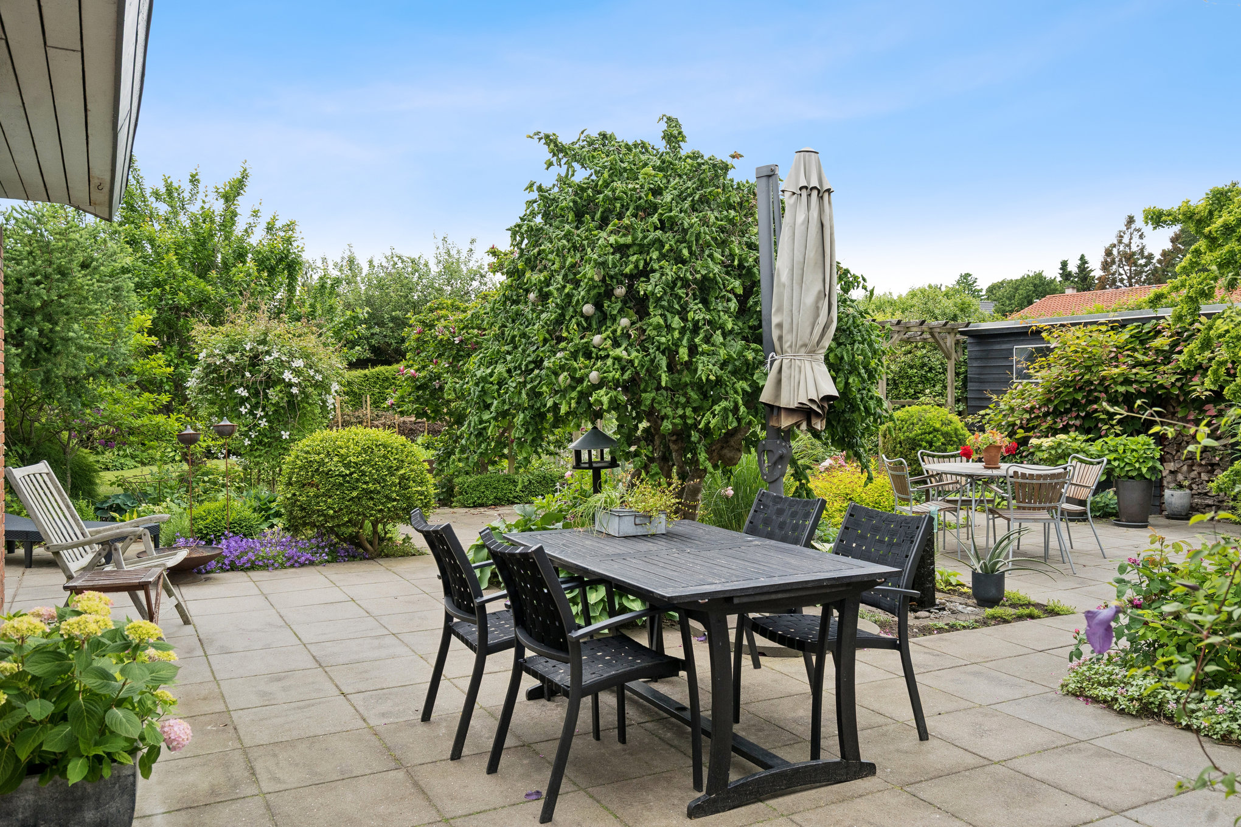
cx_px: 620
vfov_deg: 46.4
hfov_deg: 65.5
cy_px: 414
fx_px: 965
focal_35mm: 28
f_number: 7.1
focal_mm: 28
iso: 800
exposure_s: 1/400
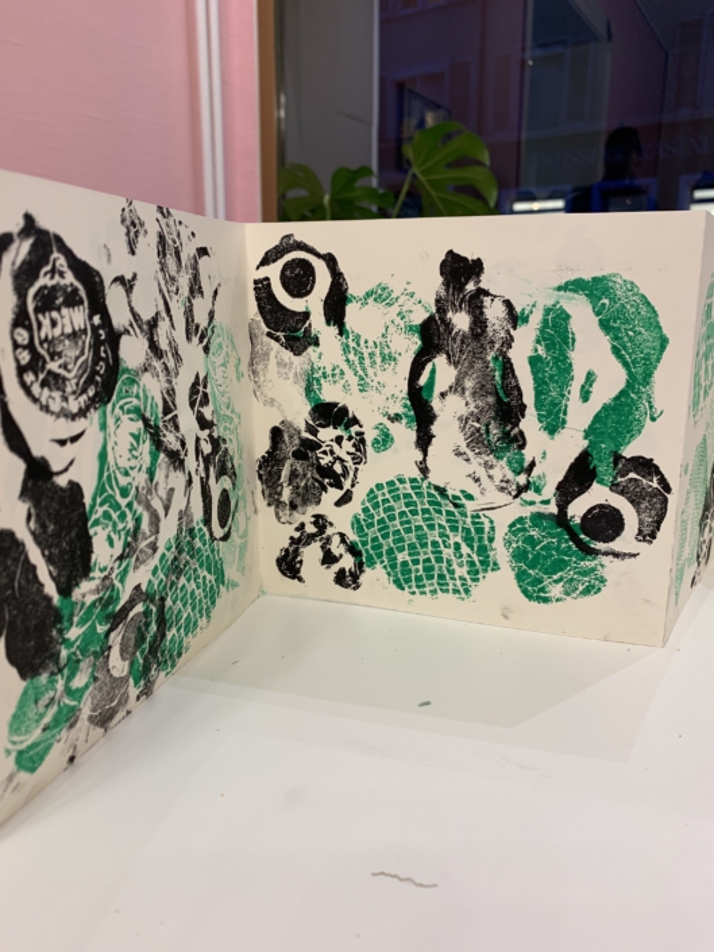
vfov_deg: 67.3
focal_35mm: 26
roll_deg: -0.1
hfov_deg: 53.1
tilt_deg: -13.0
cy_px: 476
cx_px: 357
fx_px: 715
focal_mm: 4.25
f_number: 1.8
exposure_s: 1/50
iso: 64
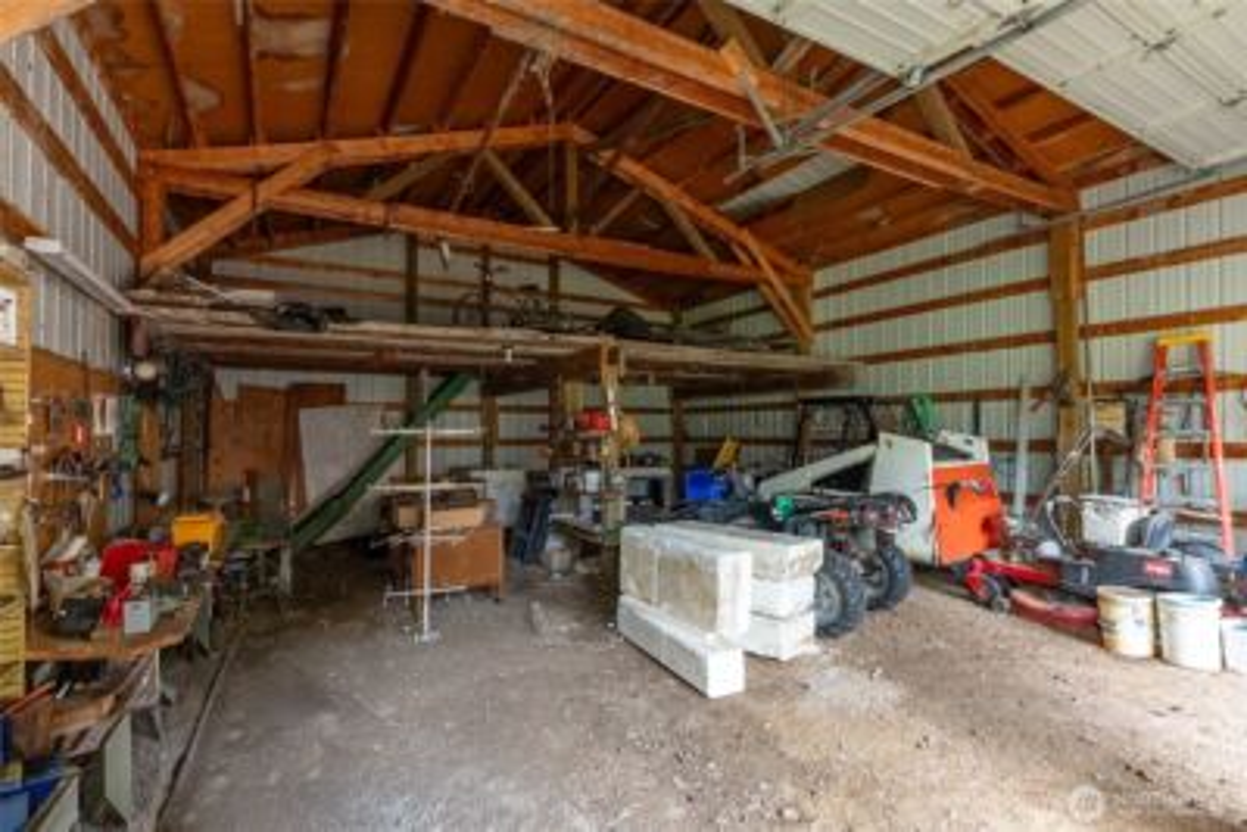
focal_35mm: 16
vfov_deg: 73.4
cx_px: 624
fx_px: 558
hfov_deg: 96.4
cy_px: 416
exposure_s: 1/3200
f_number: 3.2
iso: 400
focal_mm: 16.1
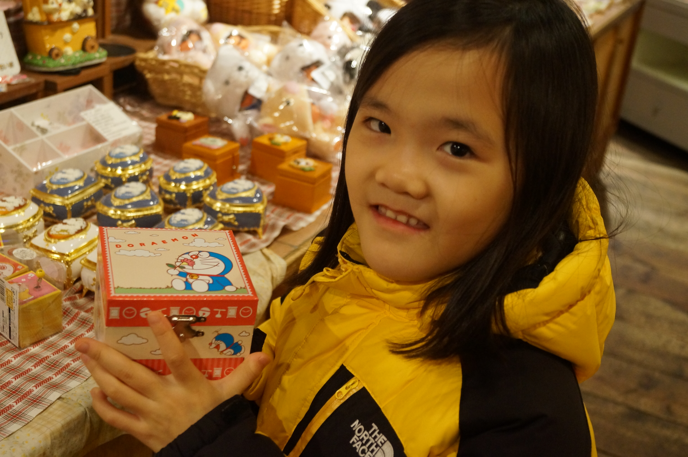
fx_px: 802
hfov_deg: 46.4
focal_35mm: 42
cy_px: 228
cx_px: 344
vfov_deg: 31.8
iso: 2000
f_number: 4.5
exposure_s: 1/60
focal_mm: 28
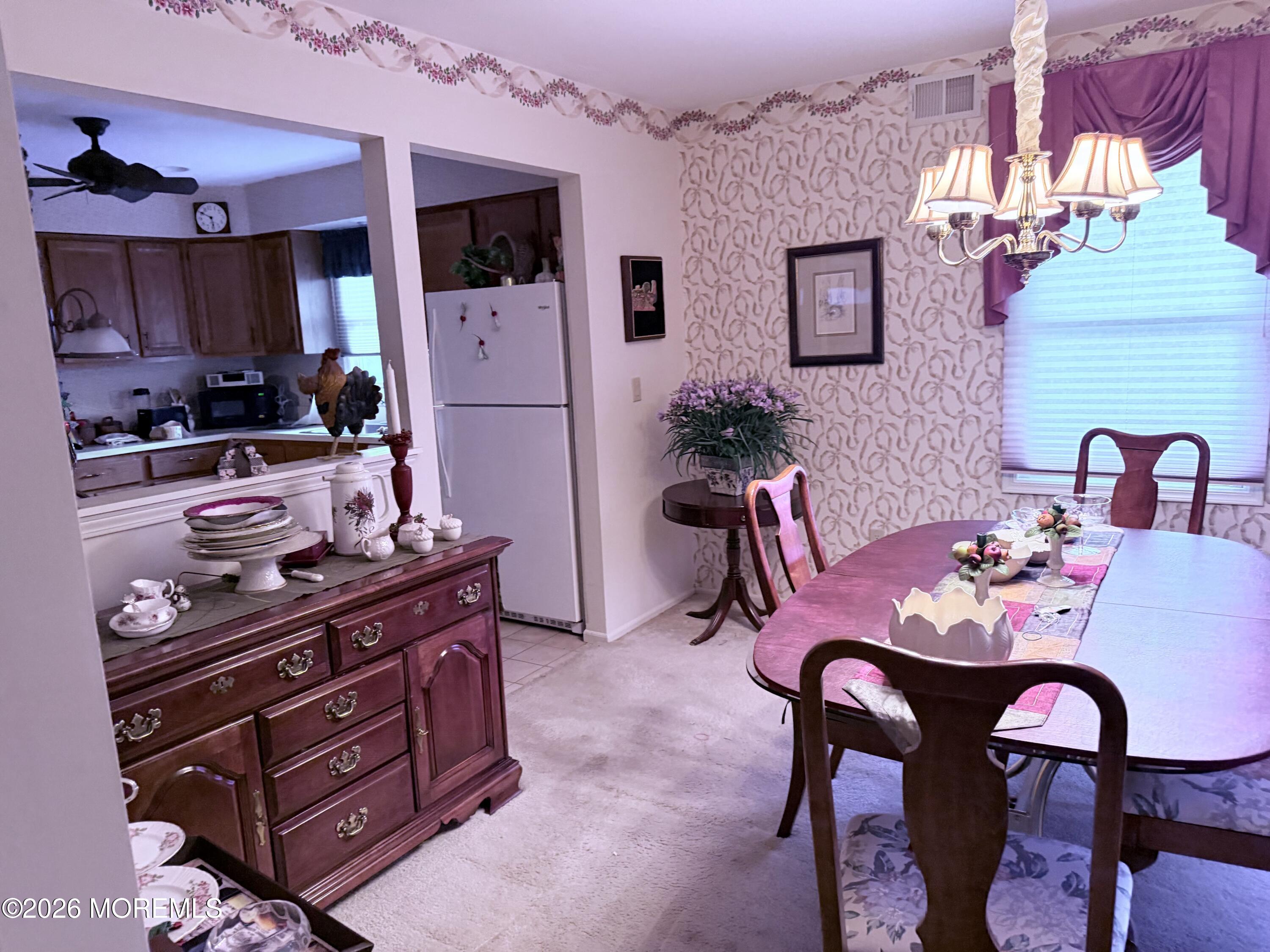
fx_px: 881
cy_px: 476
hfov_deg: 71.6
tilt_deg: -7.2
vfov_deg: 56.8
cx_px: 635
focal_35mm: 24
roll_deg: +2.7
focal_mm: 6.76
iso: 640
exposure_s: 1/60
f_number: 1.78
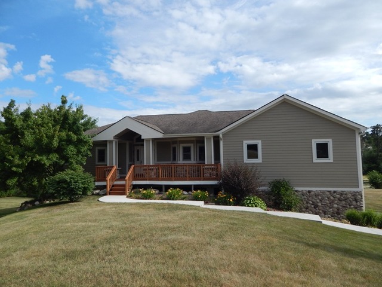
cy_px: 144
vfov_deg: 58.9
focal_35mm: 23
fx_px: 254
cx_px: 191
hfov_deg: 73.9
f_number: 6
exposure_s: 1/500
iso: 125
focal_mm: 4
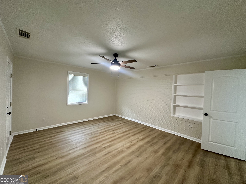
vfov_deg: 85.7
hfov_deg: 102.1
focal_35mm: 14
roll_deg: -2.4
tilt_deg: -1.2
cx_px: 123
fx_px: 99
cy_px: 92
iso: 400
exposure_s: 1/60
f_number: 2.2
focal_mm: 2.22
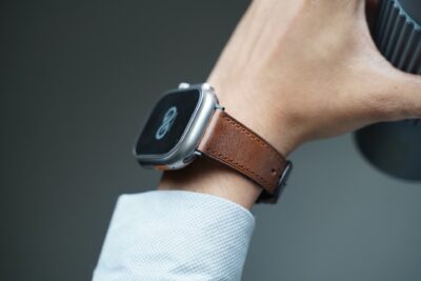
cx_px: 210
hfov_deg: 27.0
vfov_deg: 18.2
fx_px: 877
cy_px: 140
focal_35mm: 75
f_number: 4
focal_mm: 75
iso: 1250
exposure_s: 1/90
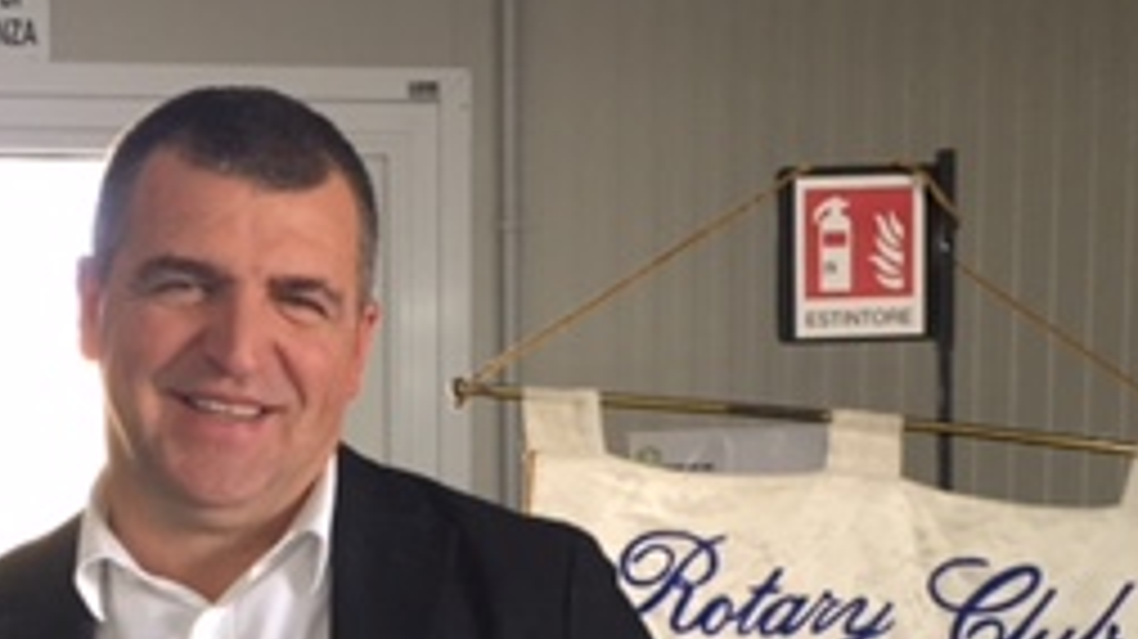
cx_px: 328
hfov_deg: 26.3
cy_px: 855
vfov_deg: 14.4
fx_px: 2413
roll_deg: +1.0
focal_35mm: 80
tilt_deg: -4.7
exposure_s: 1/33
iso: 50
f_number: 2.2
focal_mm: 4.15
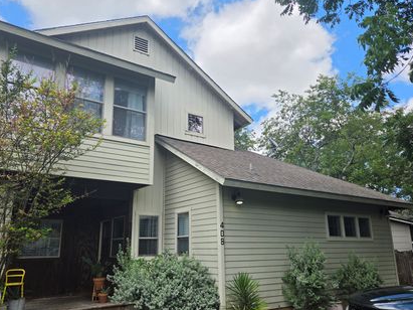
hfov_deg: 63.4
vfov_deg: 49.7
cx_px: 197
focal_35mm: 28
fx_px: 334
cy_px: 163
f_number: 1.8
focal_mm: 5.4
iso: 80
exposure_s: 1/4273
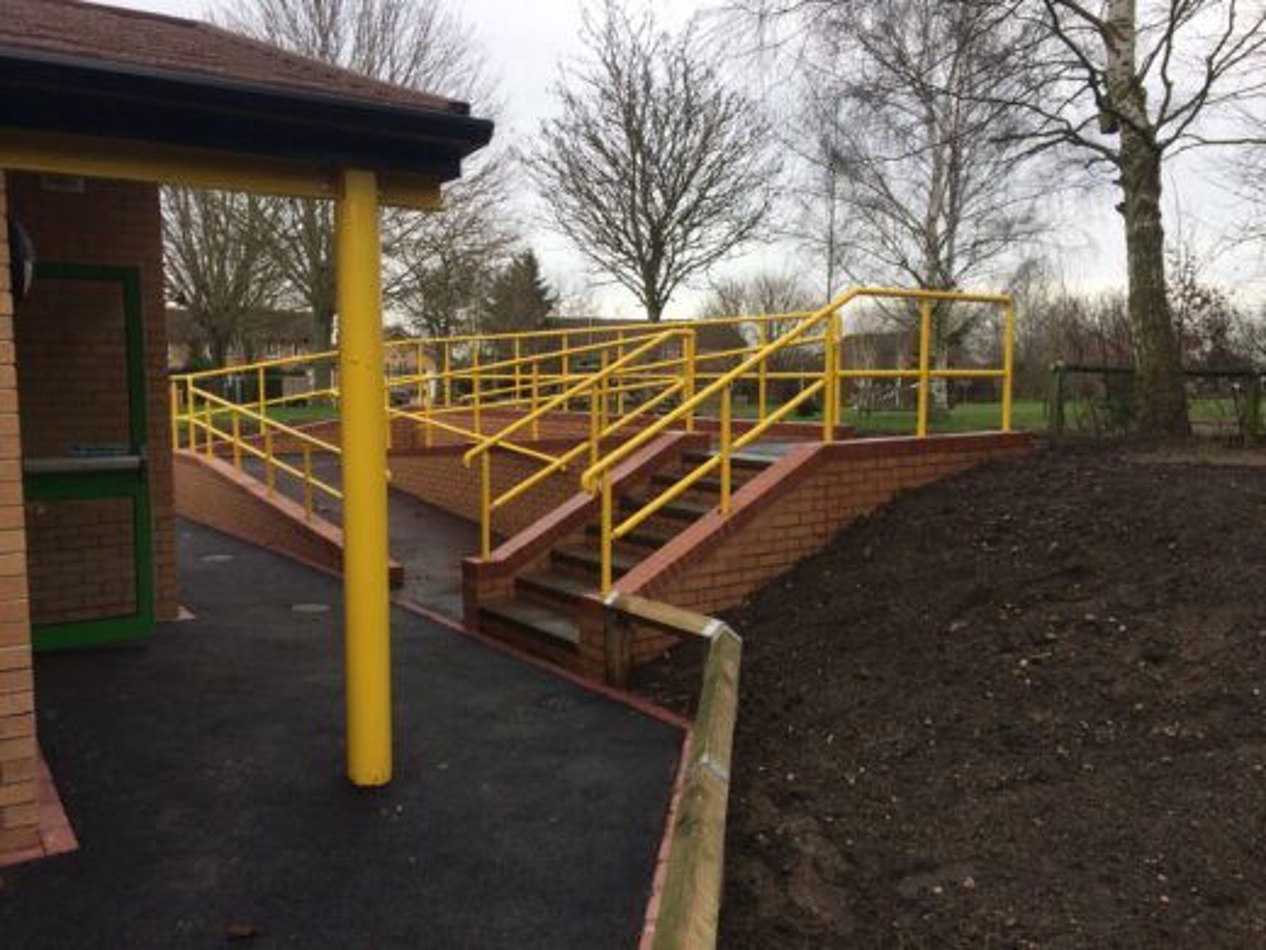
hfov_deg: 61.7
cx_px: 633
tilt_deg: -5.2
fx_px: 1061
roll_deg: +0.9
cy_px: 475
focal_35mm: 29
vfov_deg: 48.2
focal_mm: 4.15
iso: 32
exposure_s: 1/321
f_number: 2.2
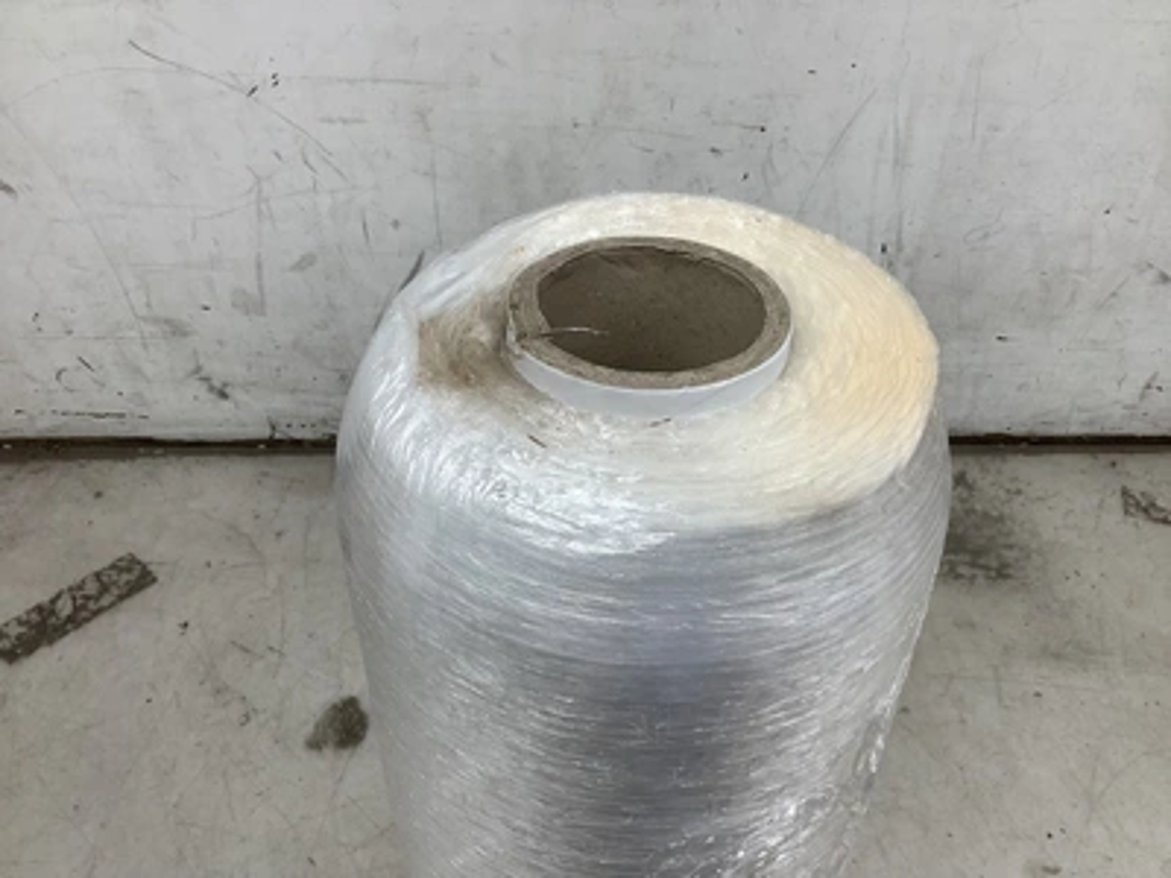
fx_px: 1049
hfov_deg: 58.4
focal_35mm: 31
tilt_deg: -39.3
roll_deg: +0.3
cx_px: 586
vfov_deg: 45.4
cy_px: 439
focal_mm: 3.3
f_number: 2.4
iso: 40
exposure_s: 1/120
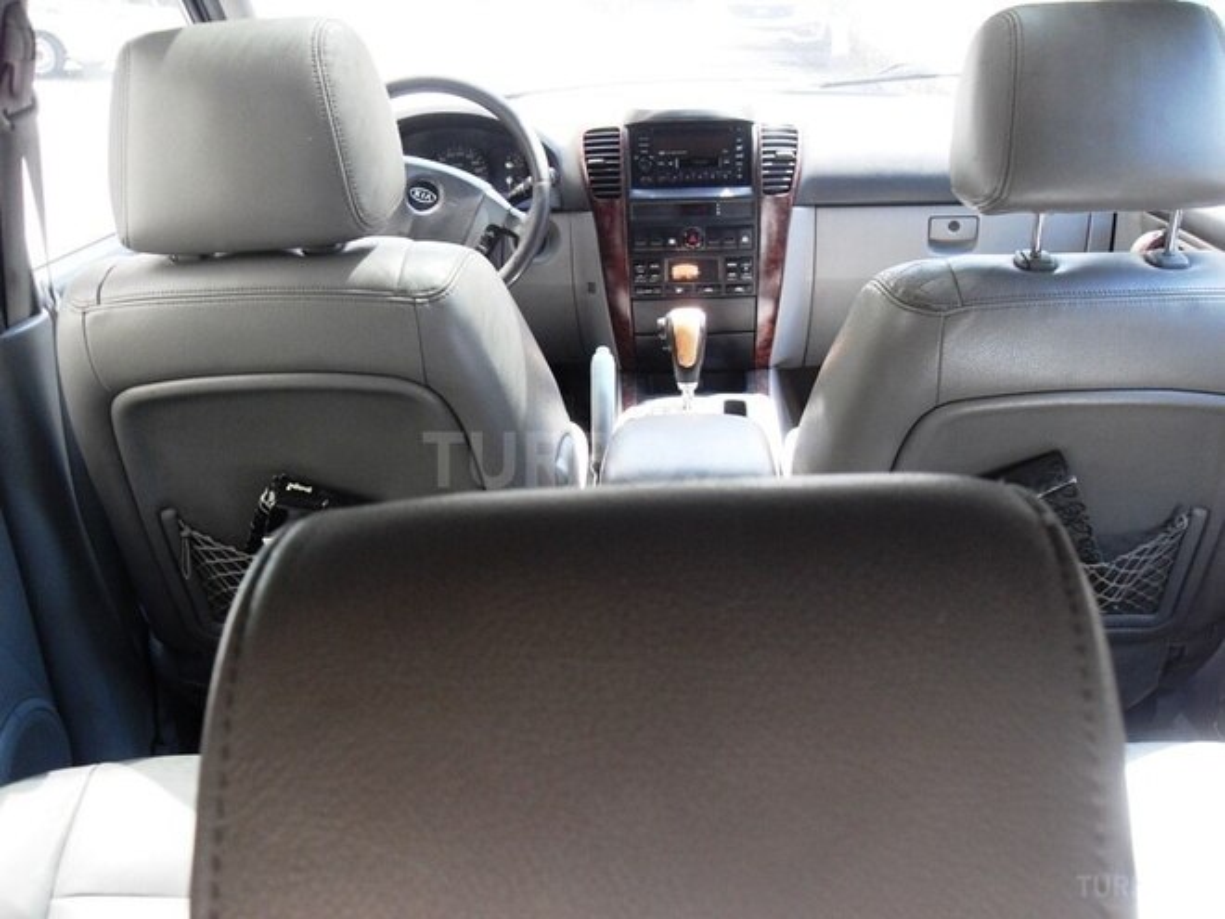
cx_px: 612
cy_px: 460
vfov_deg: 41.8
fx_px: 1203
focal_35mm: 34
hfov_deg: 54.0
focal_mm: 6.3
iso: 100
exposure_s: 1/60
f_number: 2.8
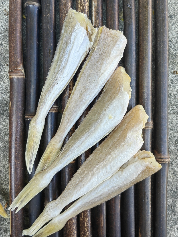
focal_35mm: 27
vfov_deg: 65.3
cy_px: 118
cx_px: 89
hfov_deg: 51.3
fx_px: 185
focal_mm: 5.54
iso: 50
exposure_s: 1/199
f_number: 1.8
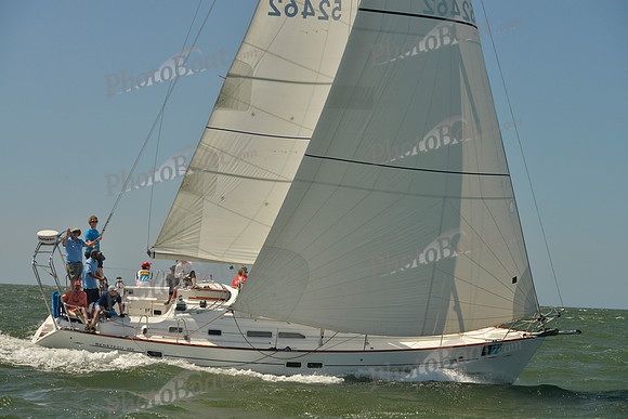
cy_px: 210
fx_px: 1221
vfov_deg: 19.5
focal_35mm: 70
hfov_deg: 28.8
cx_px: 314
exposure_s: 1/1000
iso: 280
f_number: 7.1
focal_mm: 70
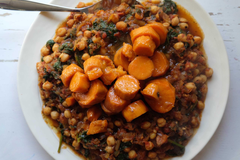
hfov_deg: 57.2
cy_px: 80
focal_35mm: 33
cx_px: 120
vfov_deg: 40.0
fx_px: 220
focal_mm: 22.3
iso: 200
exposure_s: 1/100
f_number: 3.2
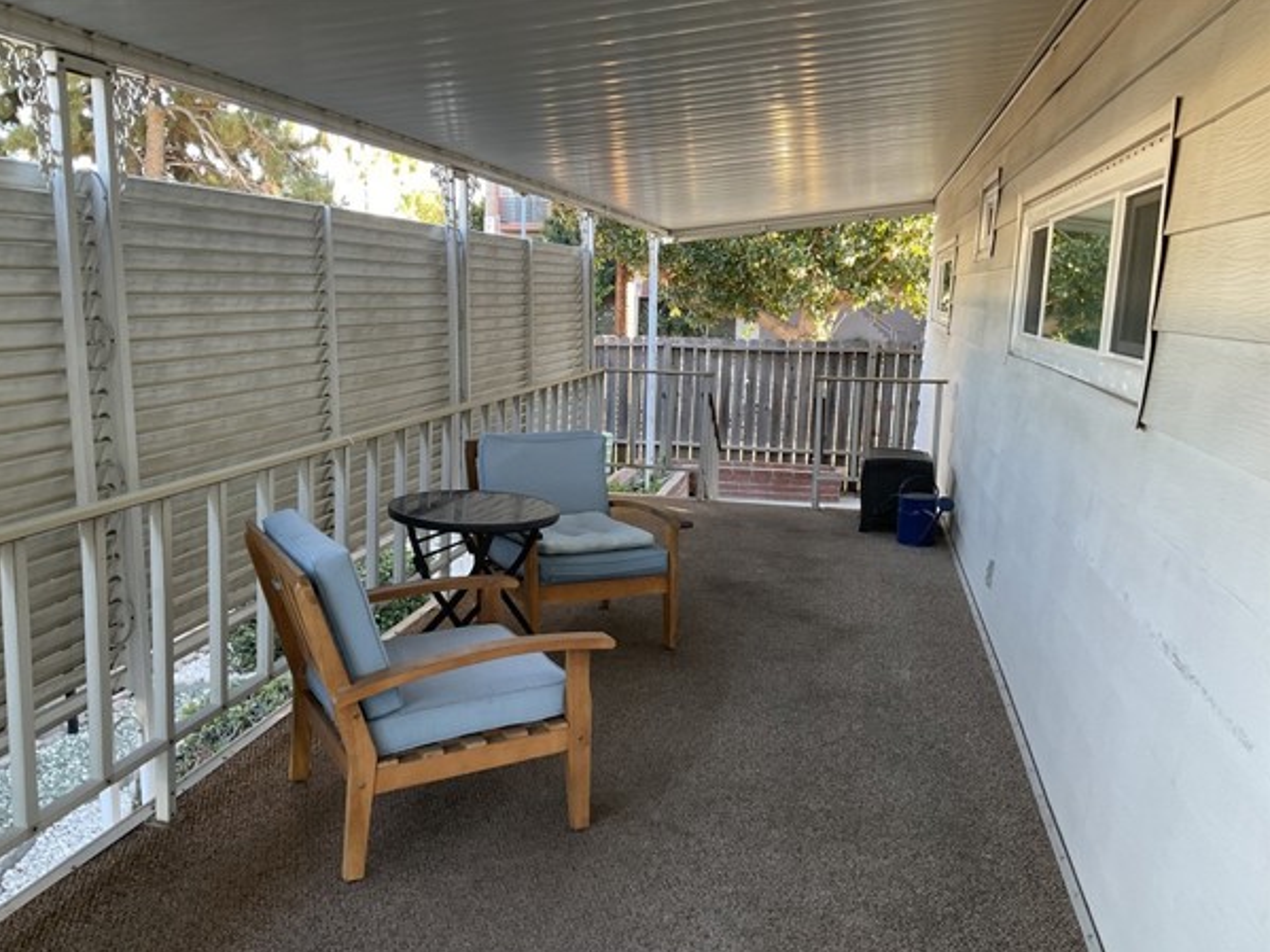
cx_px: 594
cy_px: 500
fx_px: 1137
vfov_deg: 45.4
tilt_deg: -10.4
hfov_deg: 58.3
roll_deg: -0.1
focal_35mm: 31
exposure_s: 1/60
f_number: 1.8
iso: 64
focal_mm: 3
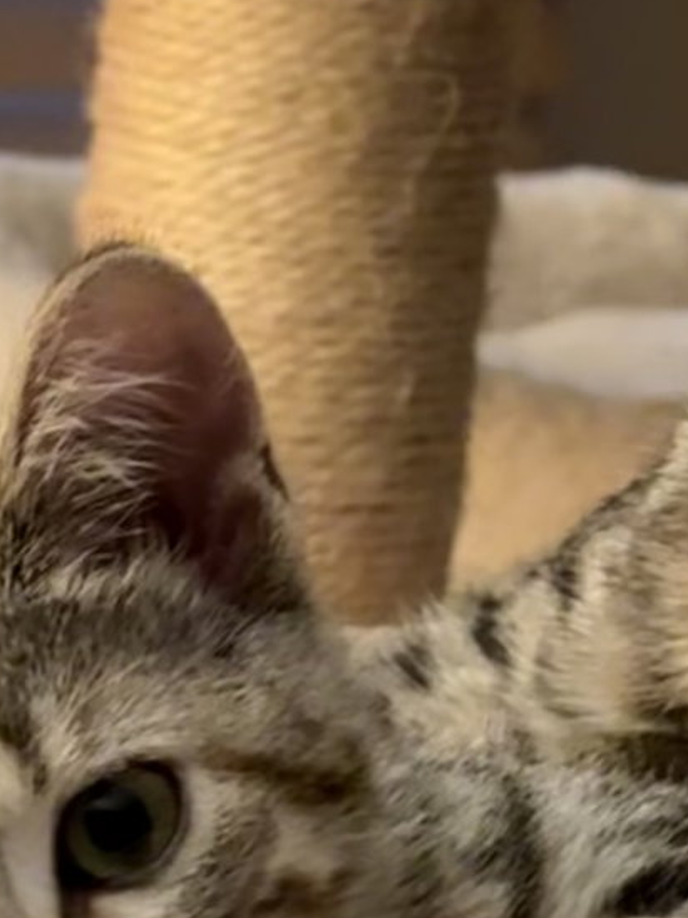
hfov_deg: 7.9
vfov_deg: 10.6
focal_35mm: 187
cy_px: 343
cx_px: 574
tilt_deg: -8.9
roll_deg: -7.7
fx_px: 4956
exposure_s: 1/40
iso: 400
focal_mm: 6.76
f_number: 1.78
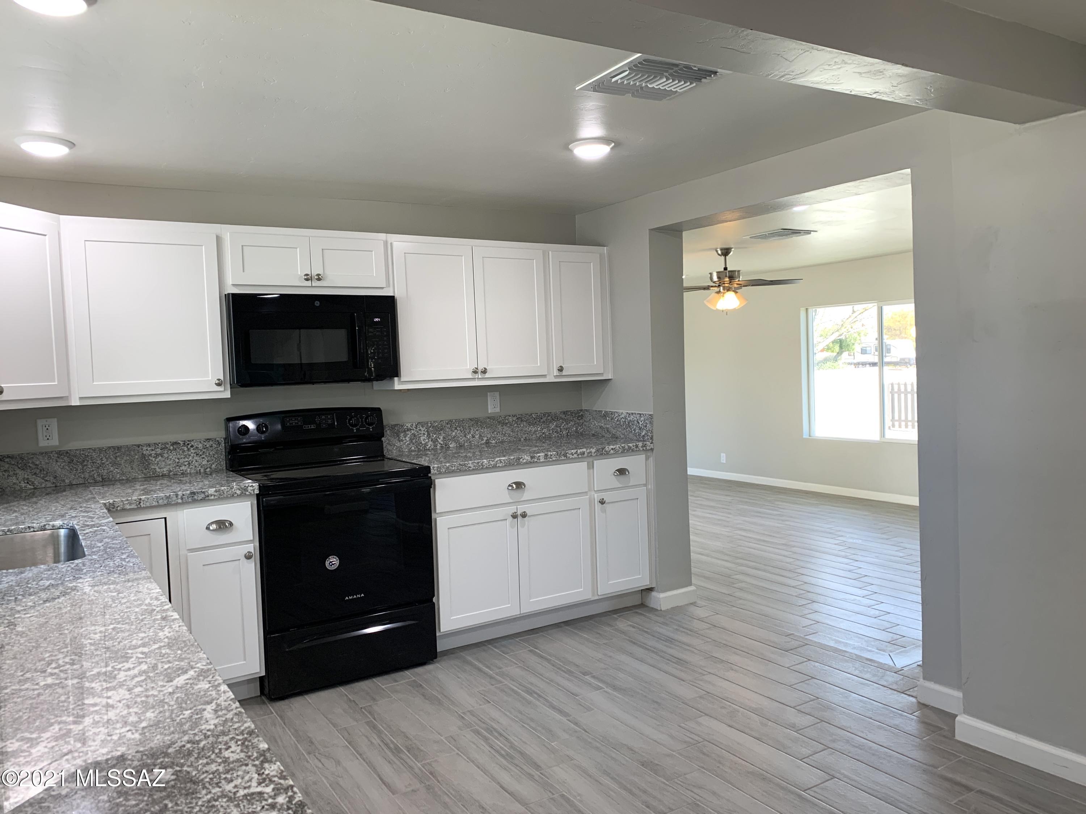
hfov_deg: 67.3
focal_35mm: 26
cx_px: 543
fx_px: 816
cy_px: 407
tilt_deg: -1.7
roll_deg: +2.0
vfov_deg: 53.1
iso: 80
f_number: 1.8
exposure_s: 1/120
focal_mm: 4.25
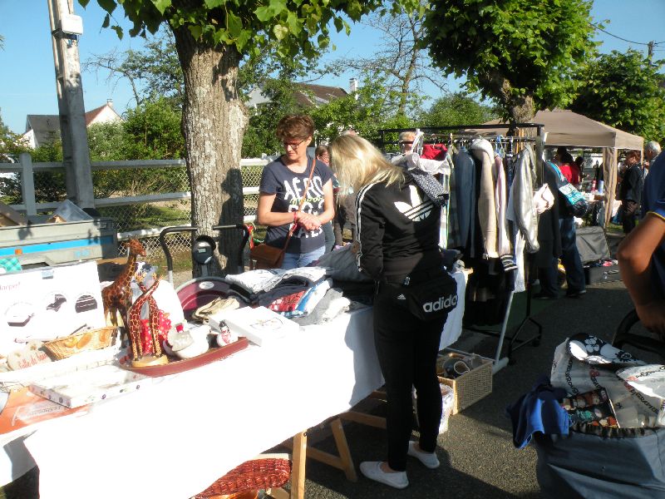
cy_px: 250
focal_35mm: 27
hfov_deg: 65.3
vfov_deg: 51.4
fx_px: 519
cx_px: 332
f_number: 8
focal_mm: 4.7
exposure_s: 1/125
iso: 100
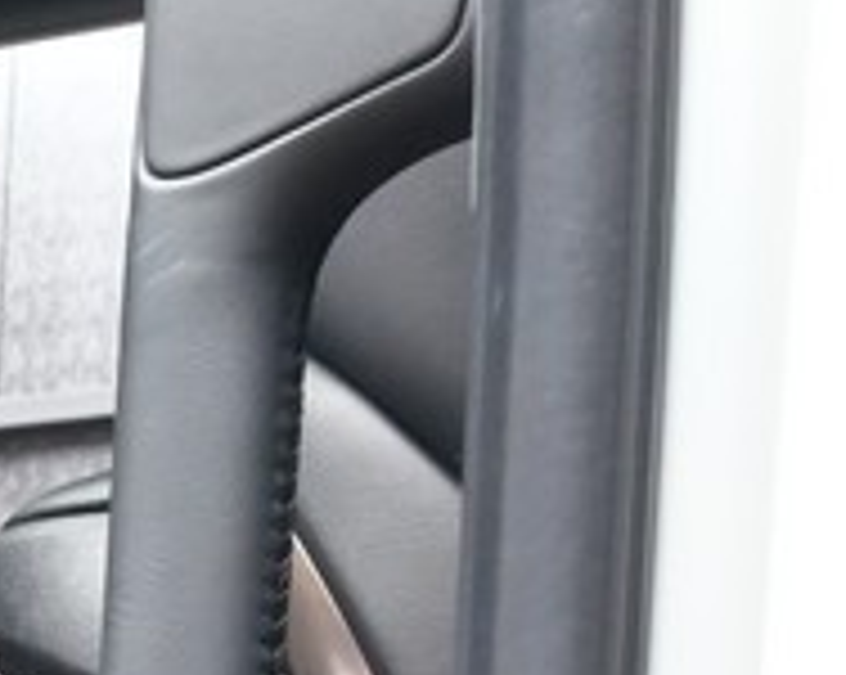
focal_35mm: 132
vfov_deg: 10.4
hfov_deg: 10.7
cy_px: 1483
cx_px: -1588
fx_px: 3302
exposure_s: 1/60
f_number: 6.7
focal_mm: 16
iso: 1600
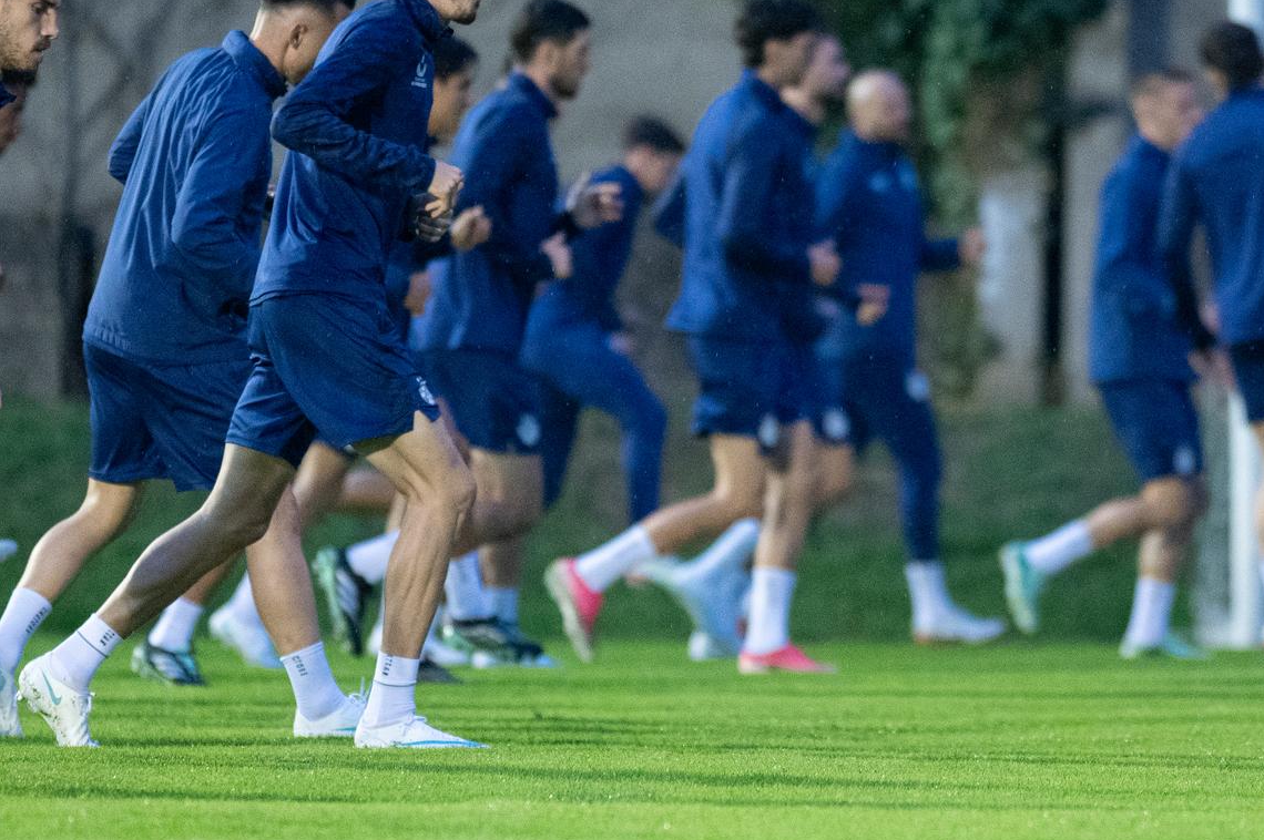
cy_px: 287
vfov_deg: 2.1
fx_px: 22907
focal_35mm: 653
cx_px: 893
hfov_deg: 3.2
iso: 6400
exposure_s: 1/640
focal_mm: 300
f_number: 2.8
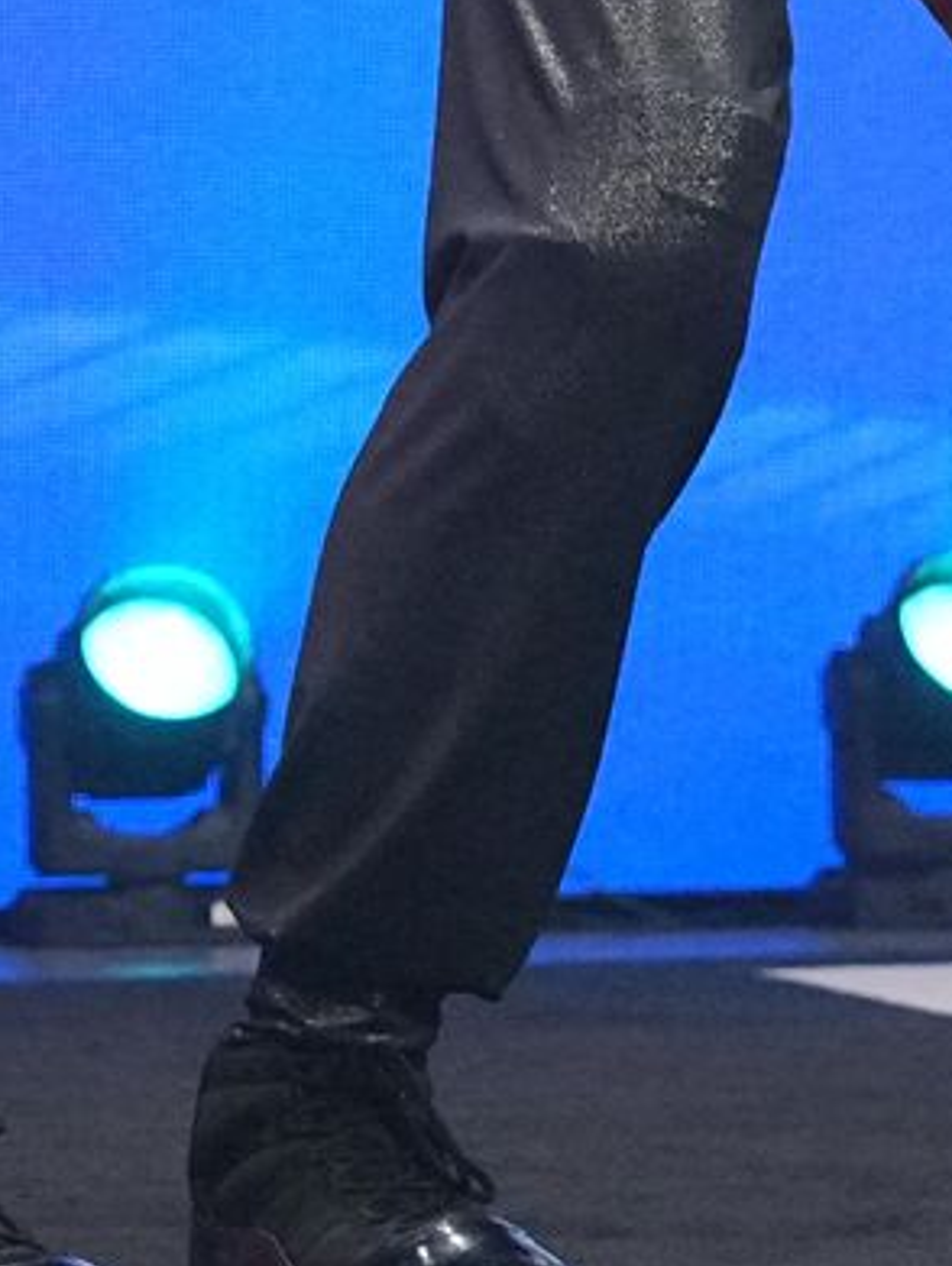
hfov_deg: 5.7
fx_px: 9518
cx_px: -502
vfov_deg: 7.5
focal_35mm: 260
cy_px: -482
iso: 5000
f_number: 3.5
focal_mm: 49
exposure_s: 1/1000
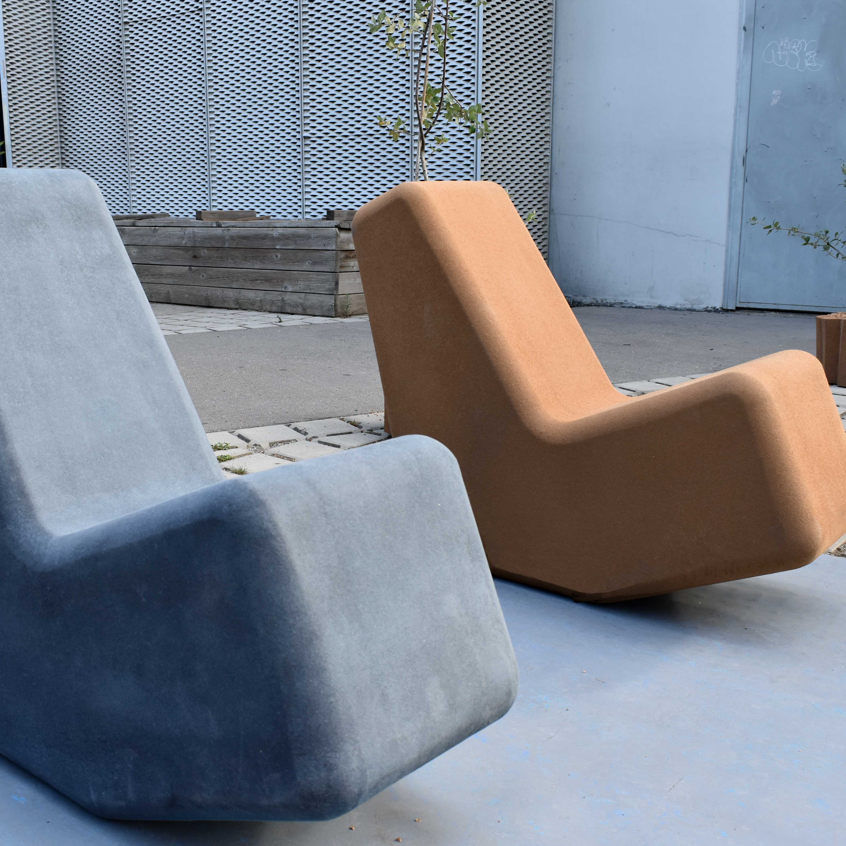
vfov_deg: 42.8
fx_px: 1078
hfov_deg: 42.7
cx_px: 356
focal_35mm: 39
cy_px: 425
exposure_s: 1/200
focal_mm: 20
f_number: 7.1
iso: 400
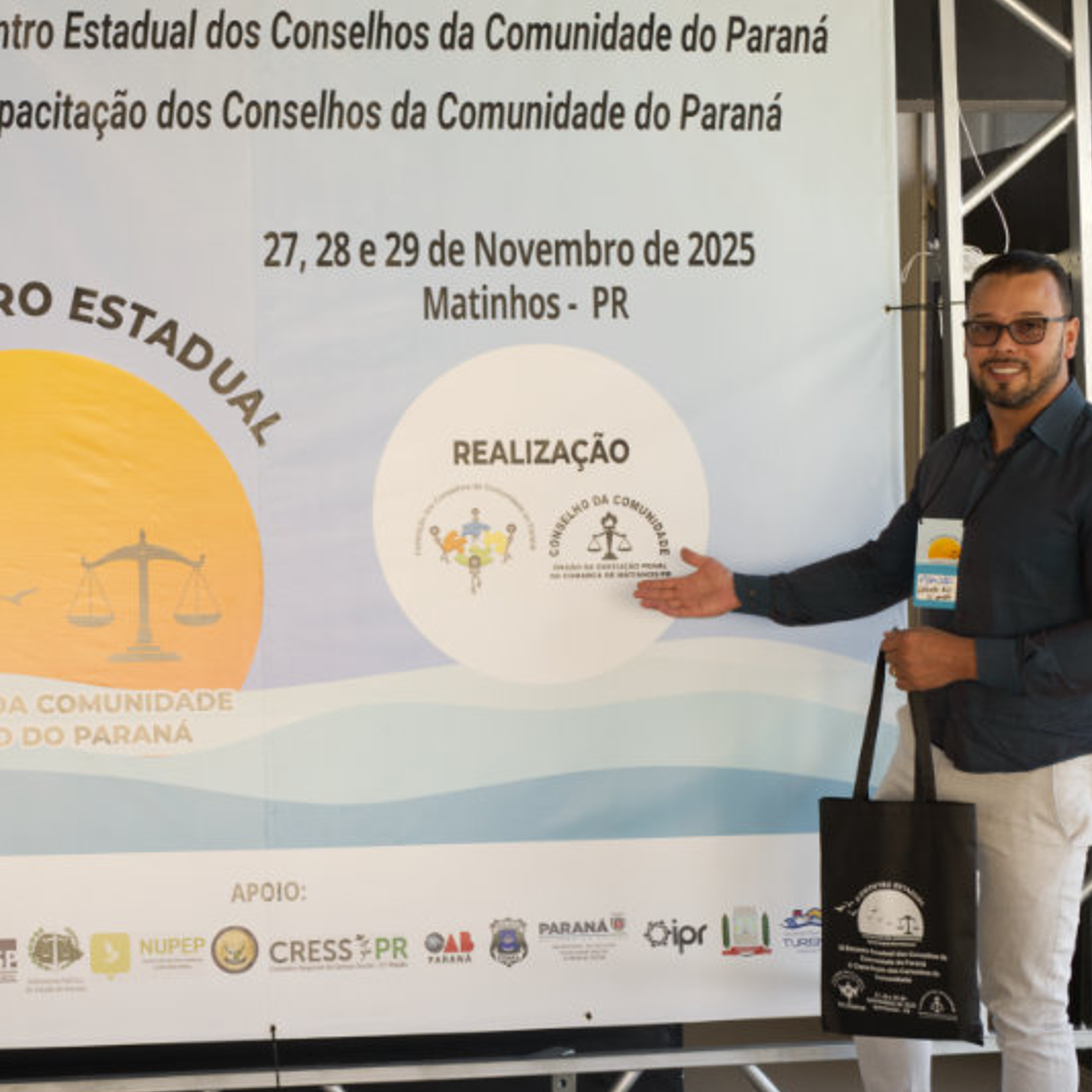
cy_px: 673
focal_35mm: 67
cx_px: 291
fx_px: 2391
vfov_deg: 25.7
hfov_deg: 25.5
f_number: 5.6
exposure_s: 1/100
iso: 400
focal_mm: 35
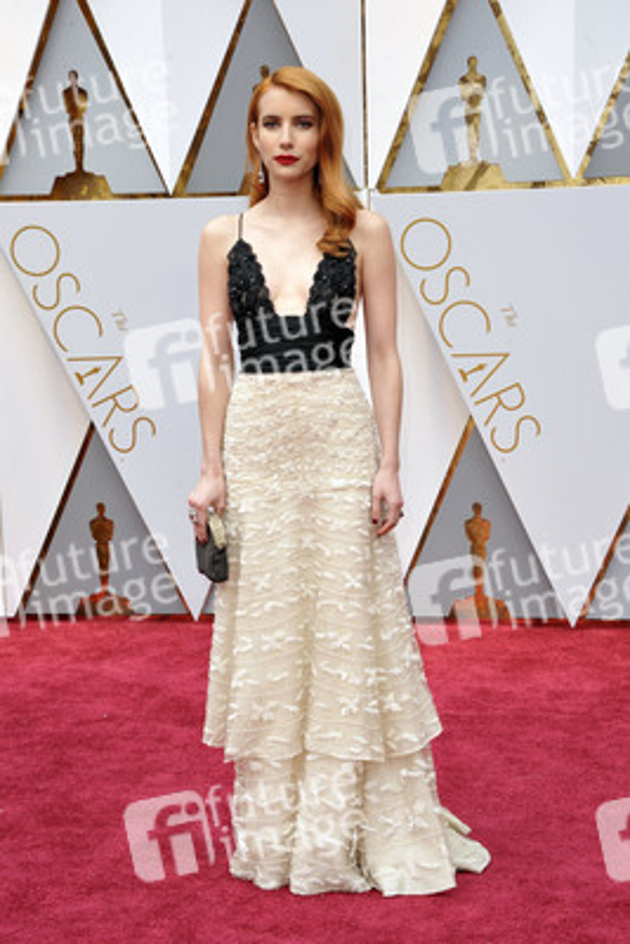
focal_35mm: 82
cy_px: 472
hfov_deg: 16.7
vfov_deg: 24.8
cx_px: 315
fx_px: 2150
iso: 1000
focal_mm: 82
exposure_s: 1/250
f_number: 8
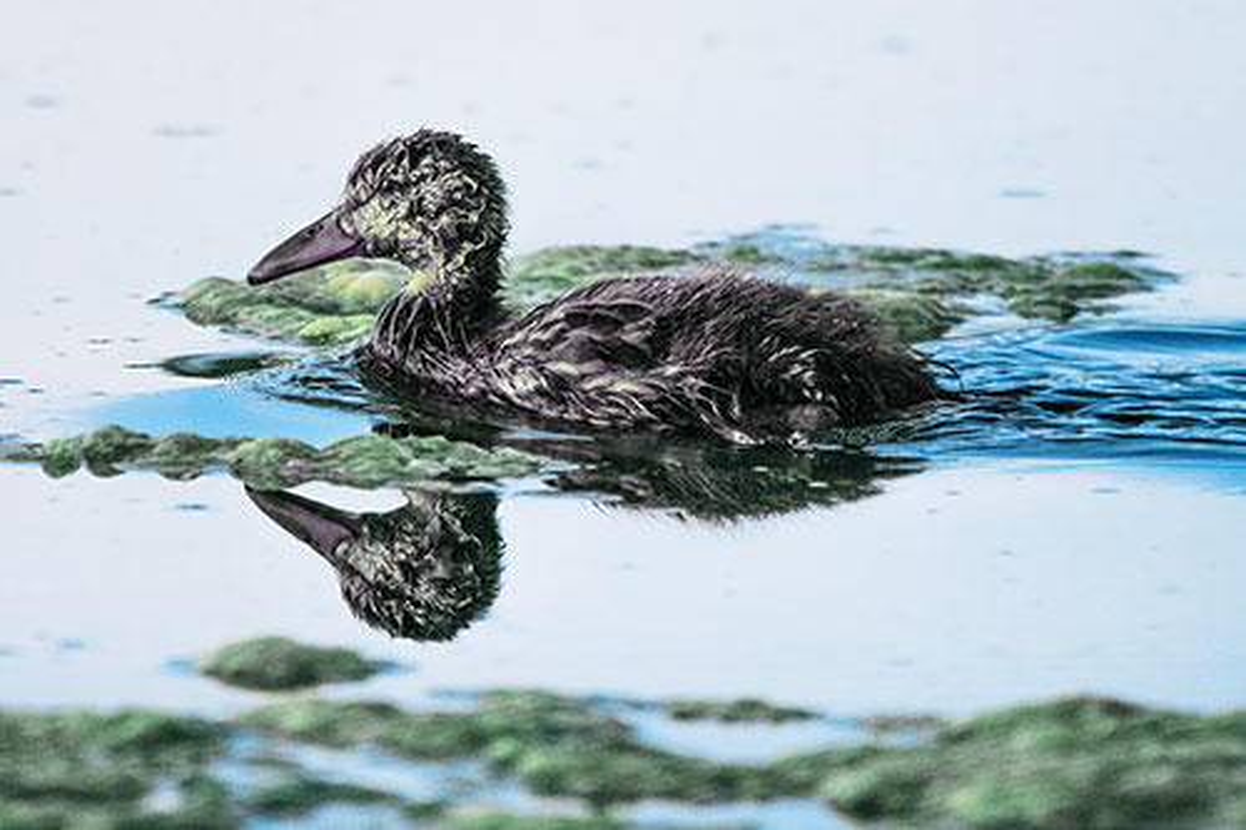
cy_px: 415
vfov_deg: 1.2
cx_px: 623
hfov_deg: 1.9
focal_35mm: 1100
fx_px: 38058
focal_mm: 1100
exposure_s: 1/3200
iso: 5000
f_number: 13
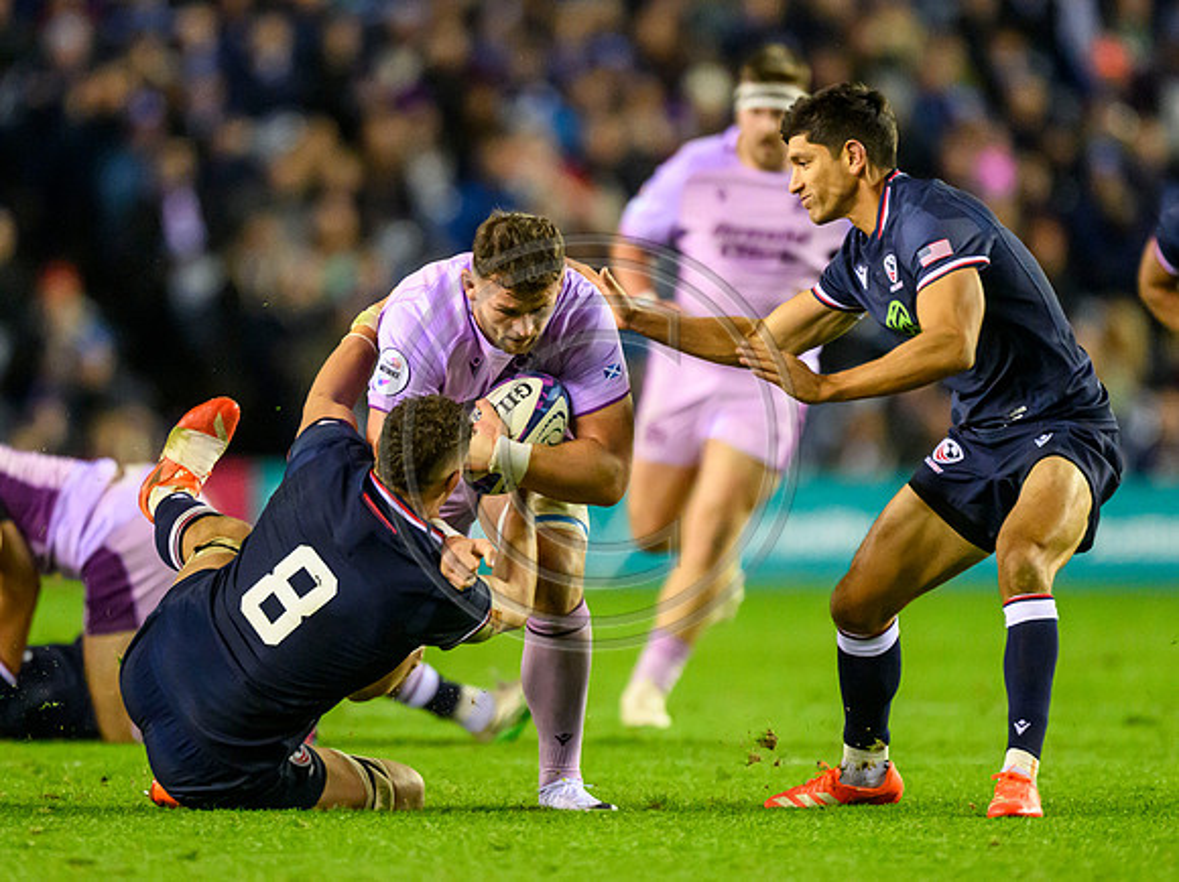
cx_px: 488
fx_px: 27715
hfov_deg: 2.4
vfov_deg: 1.8
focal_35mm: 814
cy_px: 427
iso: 10000
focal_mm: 560
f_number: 4
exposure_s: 1/1000
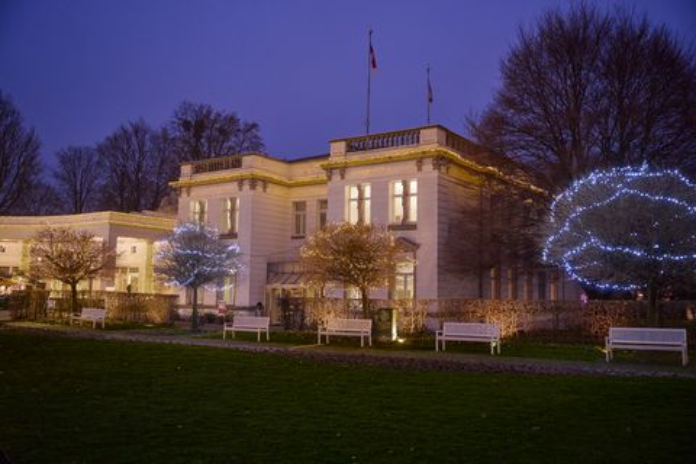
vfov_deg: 40.5
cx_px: 348
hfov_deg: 58.0
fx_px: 628
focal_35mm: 32
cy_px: 232
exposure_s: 1/50
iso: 1000
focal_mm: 32.5
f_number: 2.8
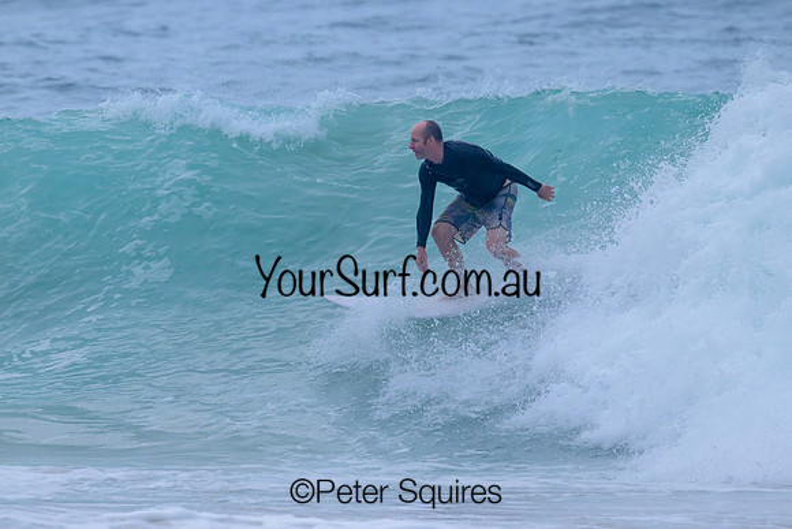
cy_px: 203
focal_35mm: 835
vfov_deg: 1.6
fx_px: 18379
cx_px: 385
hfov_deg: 2.5
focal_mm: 650
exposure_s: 1/1250
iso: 1100
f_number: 11
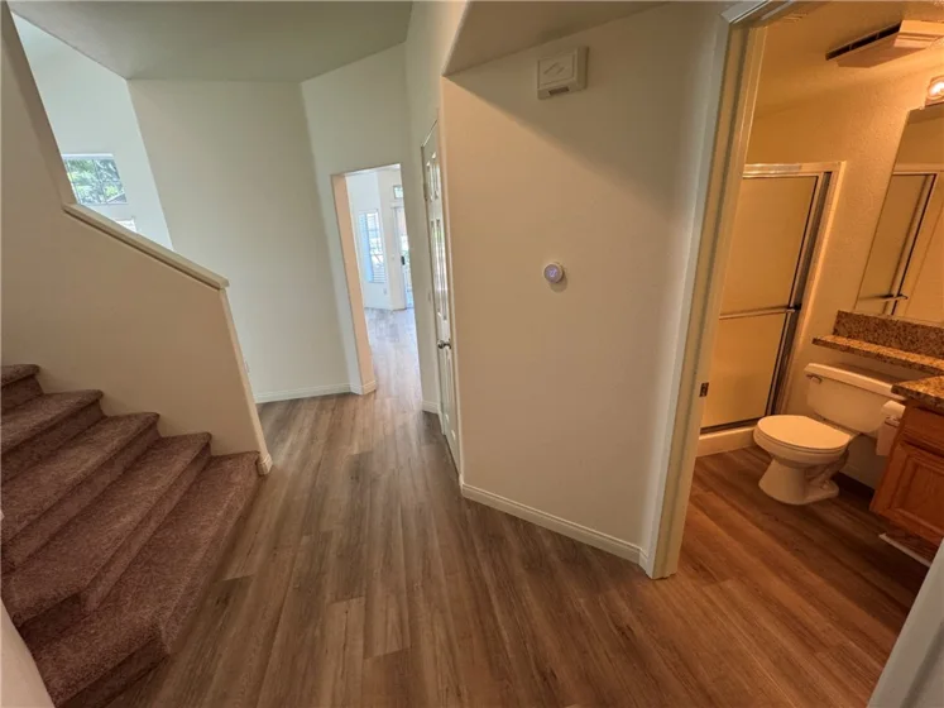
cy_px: 354
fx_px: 382
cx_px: 472
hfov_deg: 102.1
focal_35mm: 14
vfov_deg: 85.7
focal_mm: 2.22
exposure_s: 1/60
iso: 200
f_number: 2.2
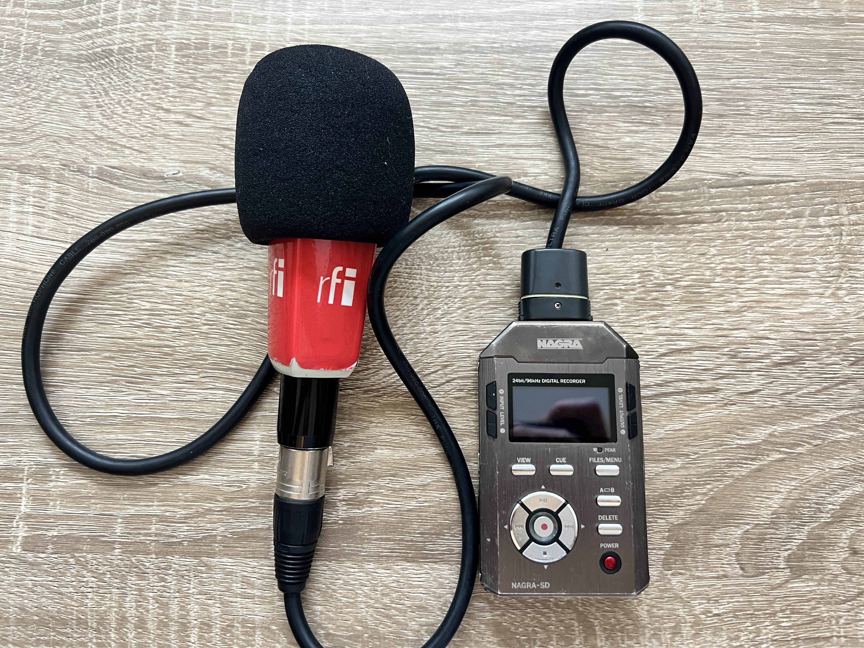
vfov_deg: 53.1
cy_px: 324
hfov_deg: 67.3
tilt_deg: -80.1
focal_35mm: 26
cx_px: 432
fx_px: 649
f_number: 1.5
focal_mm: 5.7
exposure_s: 1/50
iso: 125
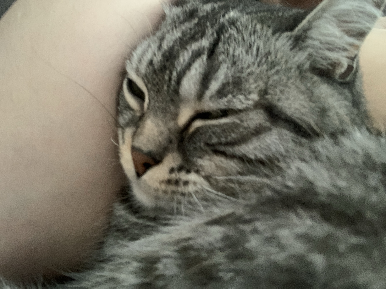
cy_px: 144
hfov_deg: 56.8
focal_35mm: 32
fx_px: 357
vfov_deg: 44.2
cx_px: 193
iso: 640
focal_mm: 2.87
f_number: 2.2
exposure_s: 1/15
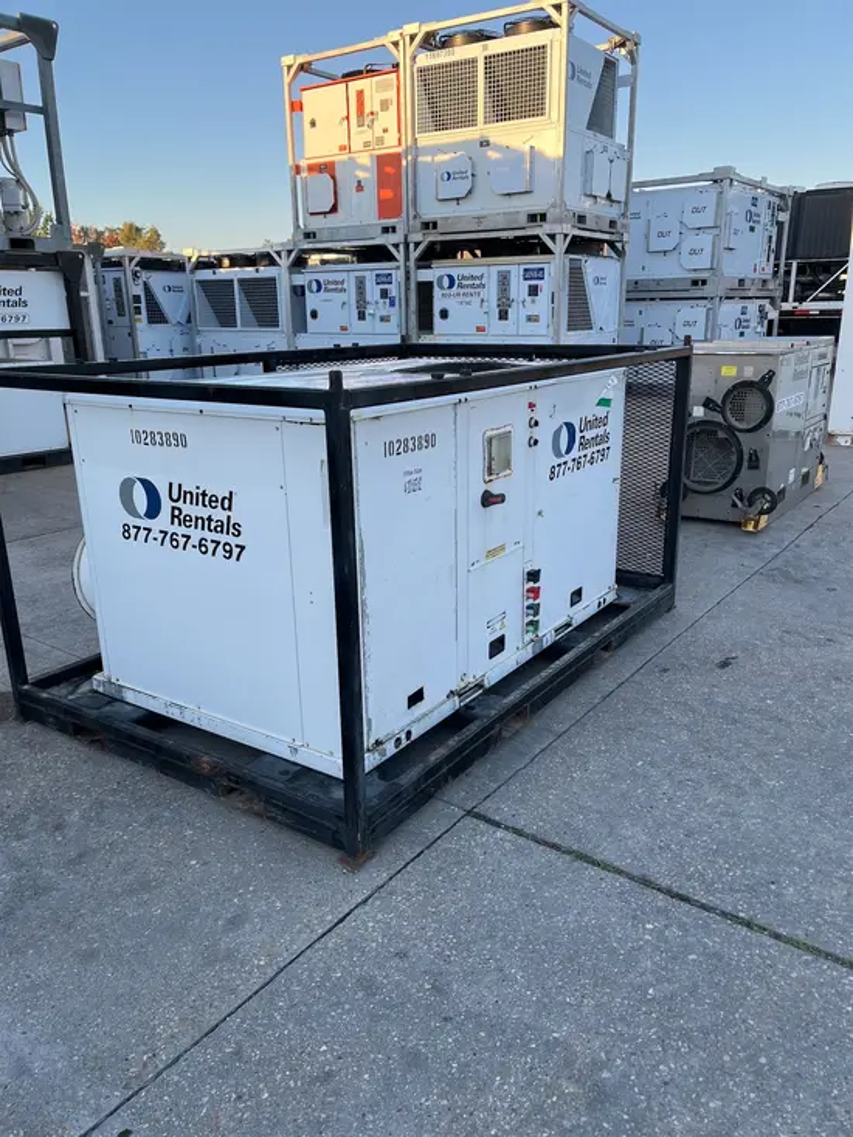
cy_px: 568
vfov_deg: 67.3
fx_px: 854
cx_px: 426
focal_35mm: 26
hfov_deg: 53.1
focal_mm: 5.1
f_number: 1.6
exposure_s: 1/608
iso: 50
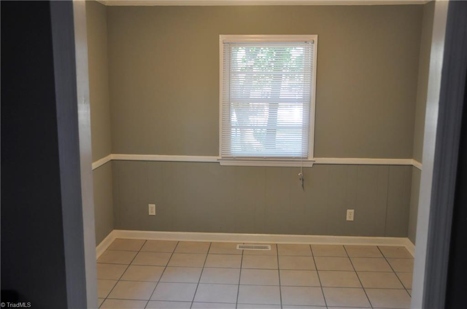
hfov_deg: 53.2
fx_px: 466
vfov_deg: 36.7
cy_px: 154
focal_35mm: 36
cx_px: 234
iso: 800
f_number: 3.8
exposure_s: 1/40
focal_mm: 24
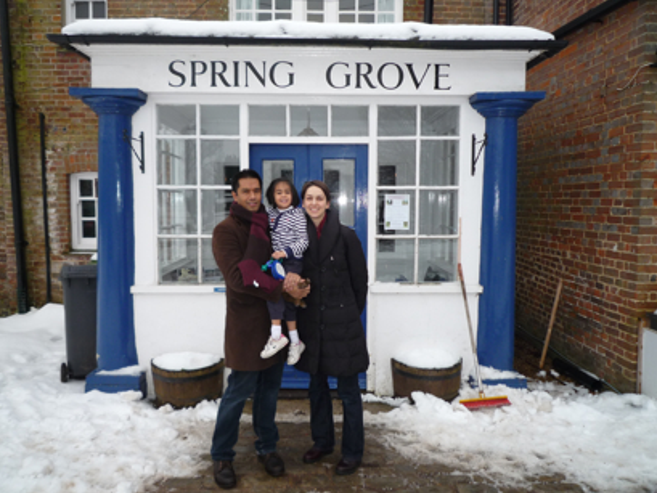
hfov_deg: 67.3
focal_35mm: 26
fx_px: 494
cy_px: 242
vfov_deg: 53.1
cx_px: 322
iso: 100
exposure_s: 1/200
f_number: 2.8
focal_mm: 4.4
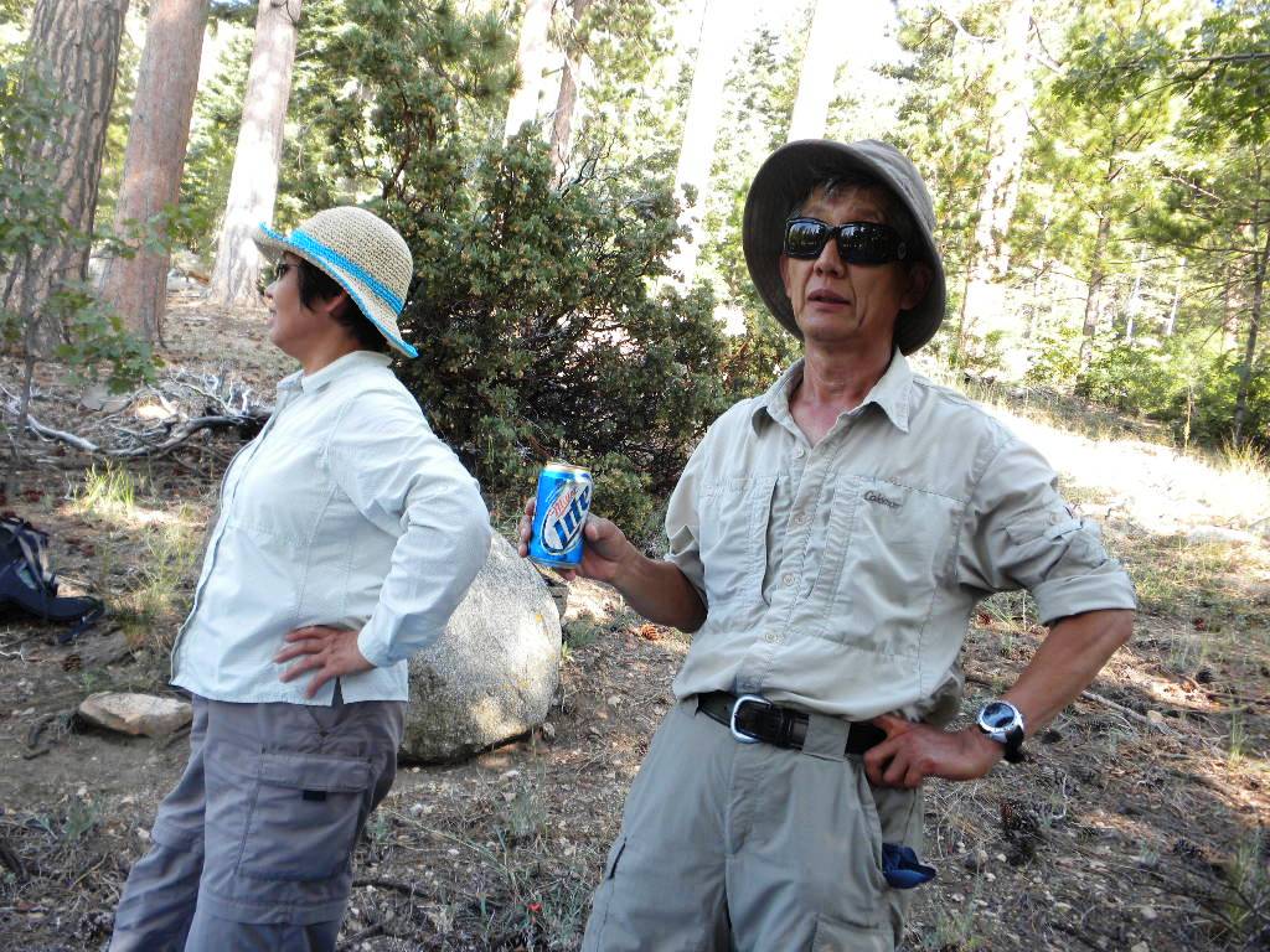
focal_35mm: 37
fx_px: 1357
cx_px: 635
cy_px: 476
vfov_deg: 38.7
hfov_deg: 50.1
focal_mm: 6.6
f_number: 3.5
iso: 71
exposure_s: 1/49.8
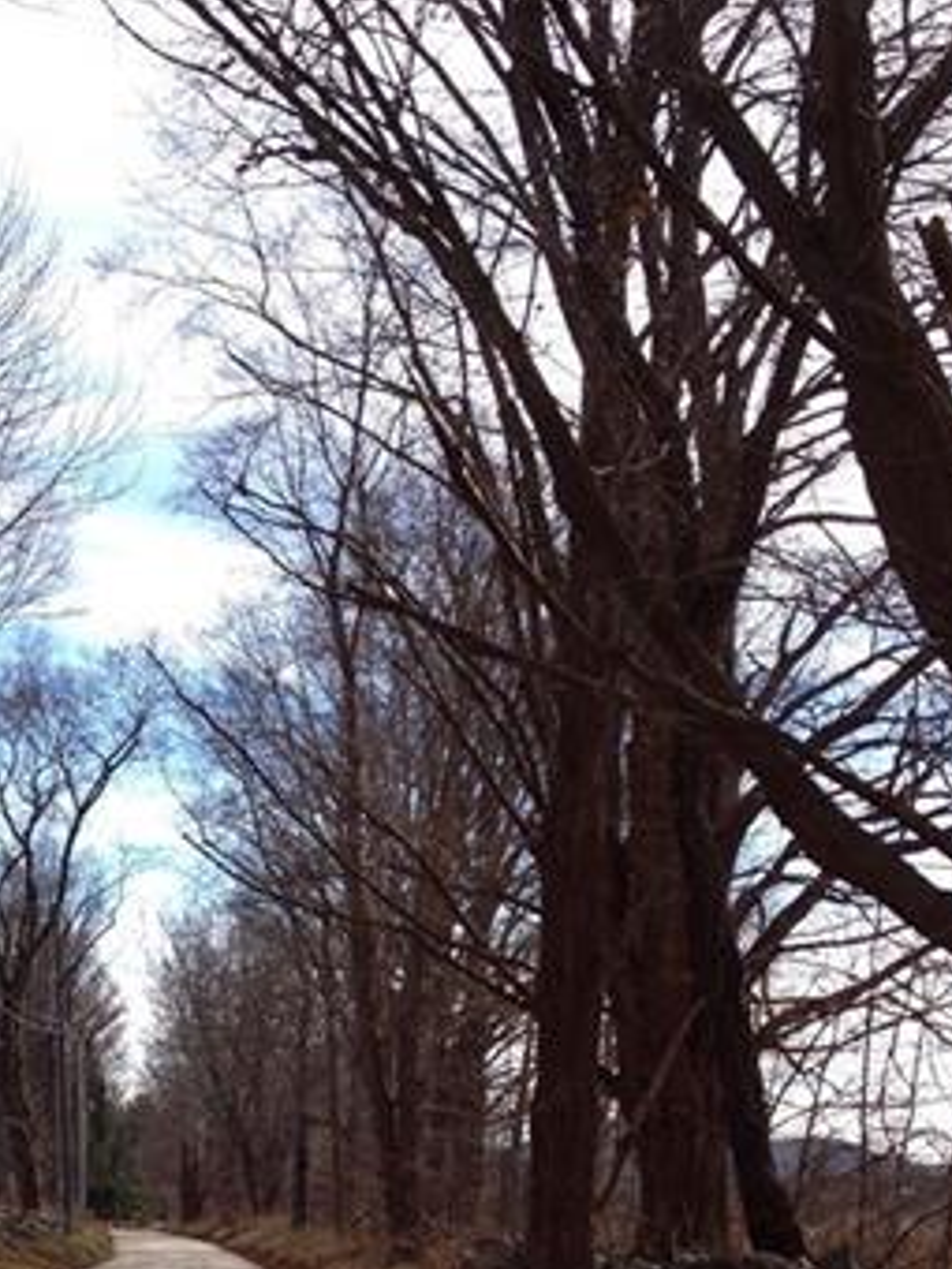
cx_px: 291
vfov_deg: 23.8
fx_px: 2897
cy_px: 1232
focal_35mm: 79
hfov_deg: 18.6
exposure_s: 1/1284
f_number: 2.4
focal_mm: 4.28
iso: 64
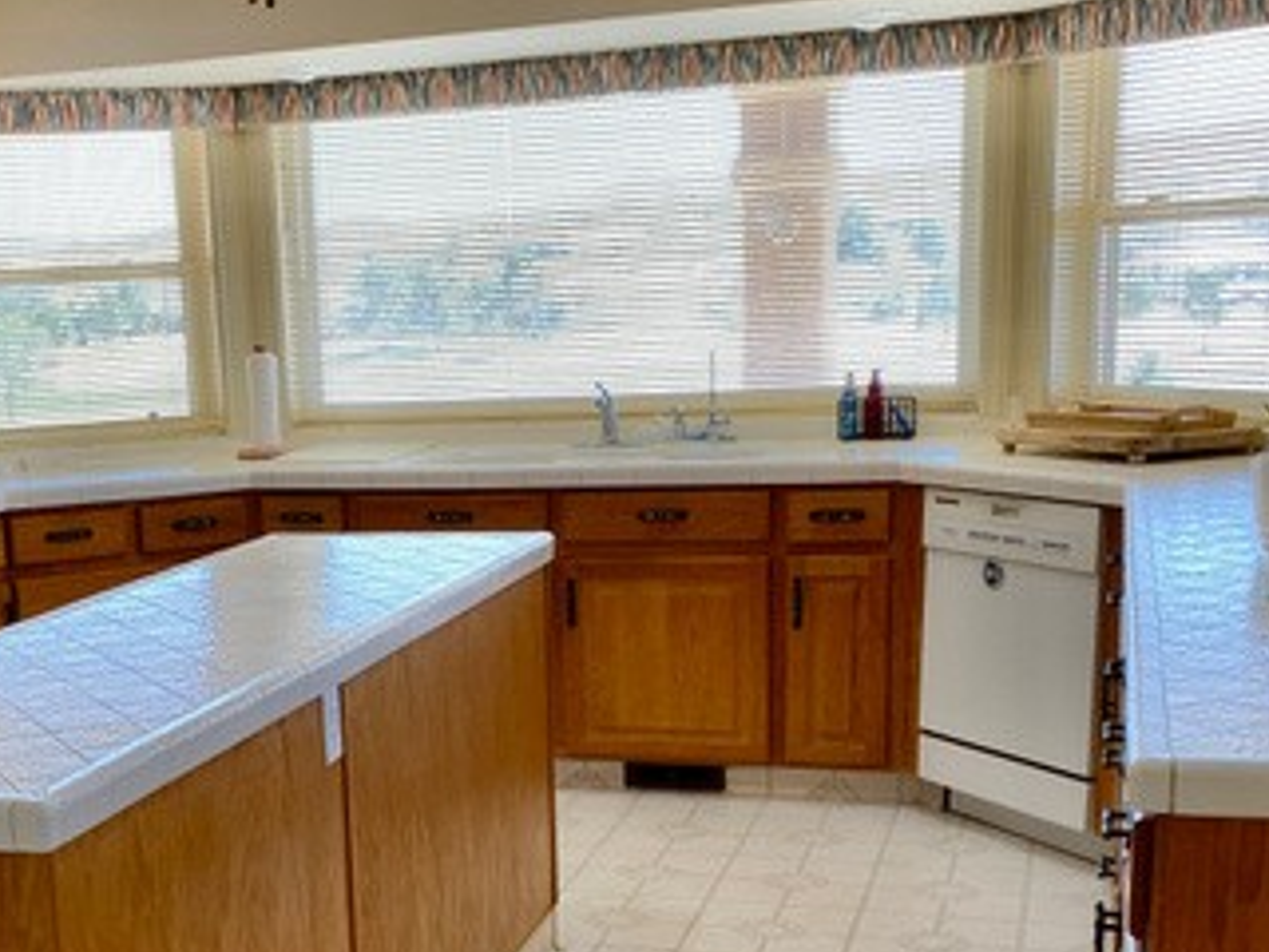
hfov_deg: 36.0
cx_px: 325
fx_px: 1906
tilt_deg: -13.5
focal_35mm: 52
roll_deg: +2.8
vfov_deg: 27.6
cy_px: 726
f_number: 1.8
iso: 64
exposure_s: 1/120
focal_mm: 4.25
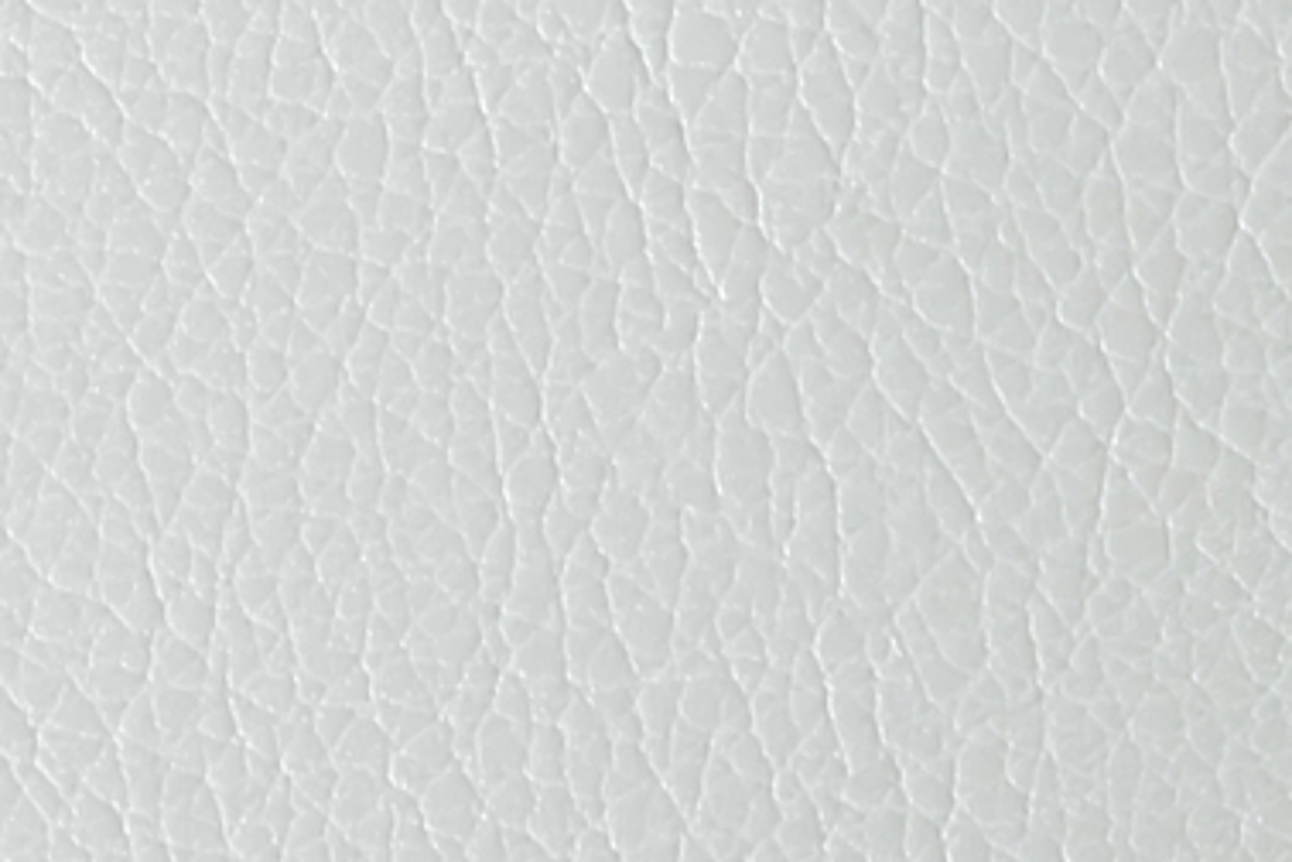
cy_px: -231
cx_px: -154
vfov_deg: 4.1
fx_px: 11914
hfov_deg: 6.2
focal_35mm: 332
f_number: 7.1
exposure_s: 1/75
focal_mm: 32.5
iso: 400
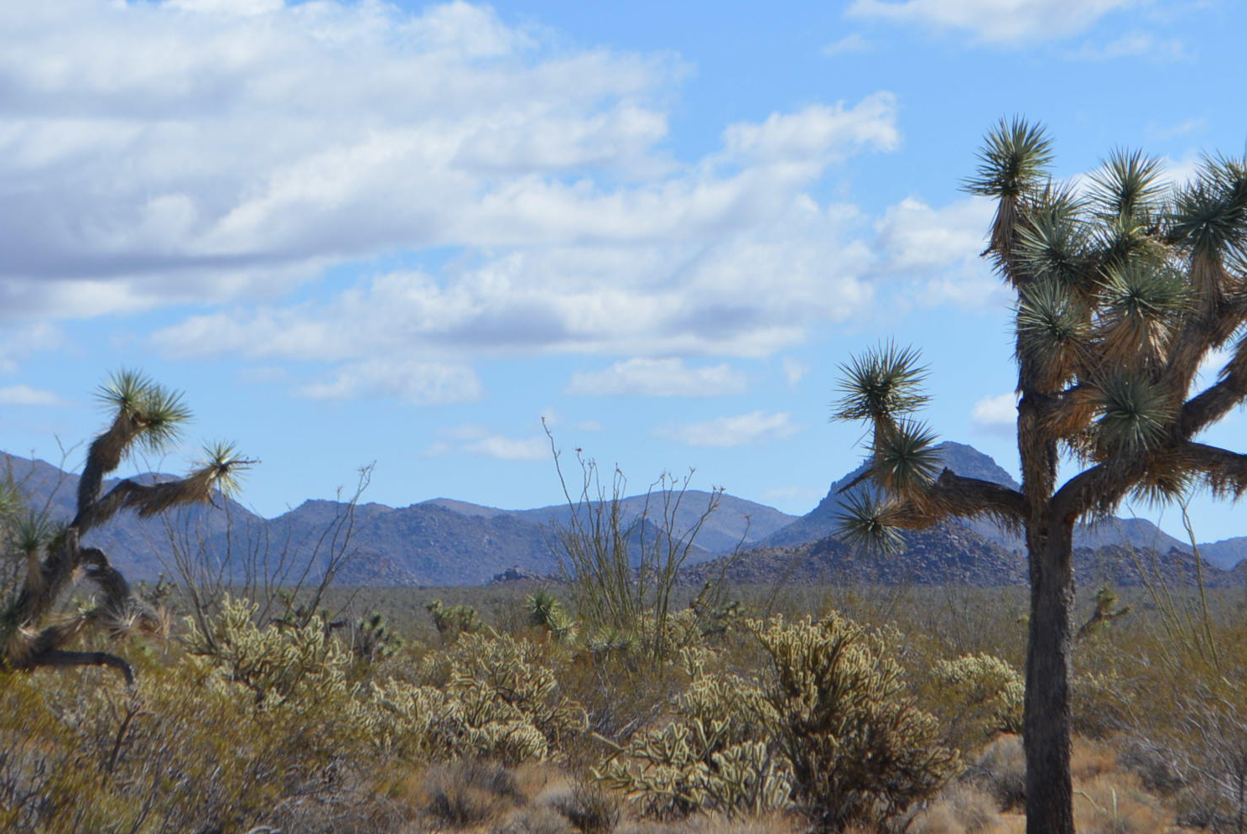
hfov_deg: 12.4
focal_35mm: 166
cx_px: 807
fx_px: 5755
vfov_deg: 8.3
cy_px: 494
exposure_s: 1/2000
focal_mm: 55
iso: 400
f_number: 7.1
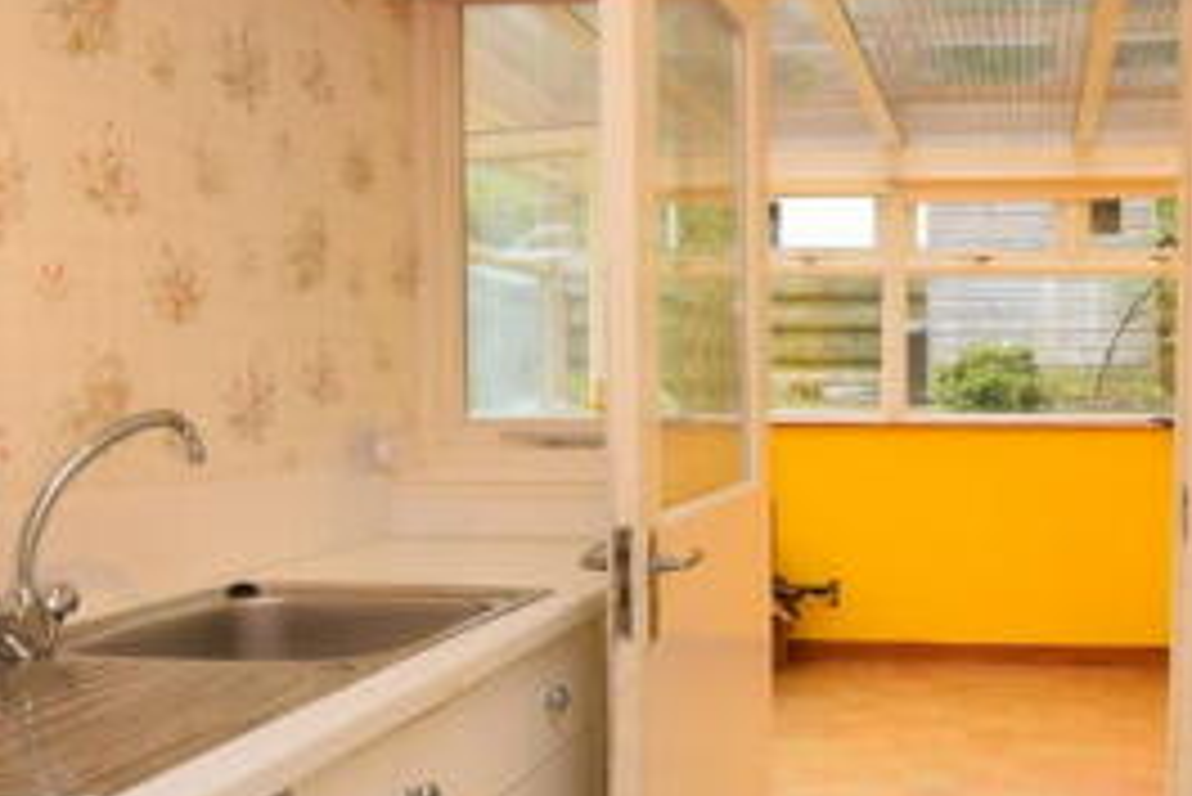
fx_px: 1226
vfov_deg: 35.9
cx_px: 891
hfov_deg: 49.8
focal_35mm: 37
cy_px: 456
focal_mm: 10
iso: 800
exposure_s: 1/125
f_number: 5.6
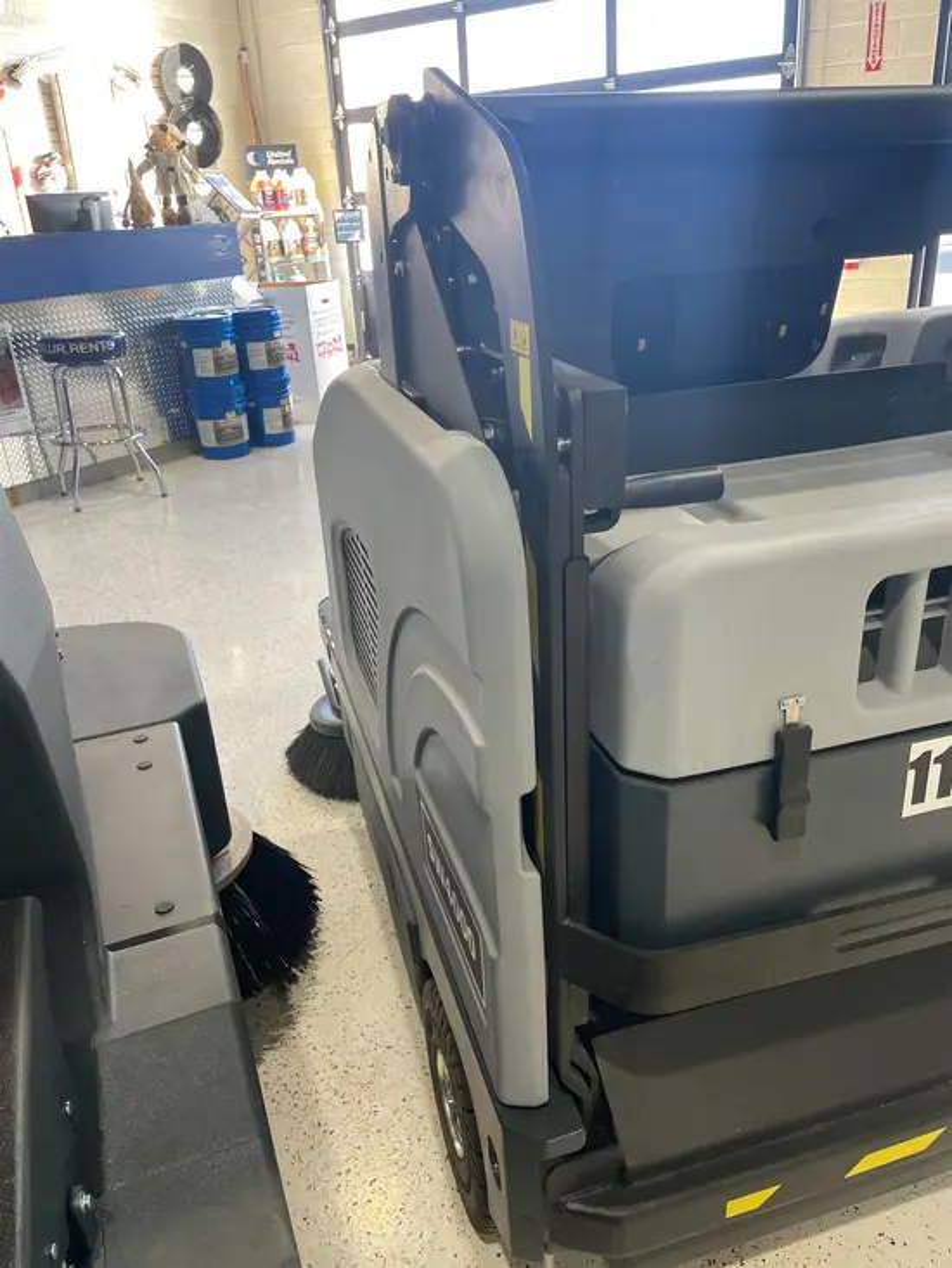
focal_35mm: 26
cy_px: 634
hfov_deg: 53.1
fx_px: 953
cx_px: 476
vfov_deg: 67.3
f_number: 1.6
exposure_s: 1/121
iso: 80
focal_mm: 4.2
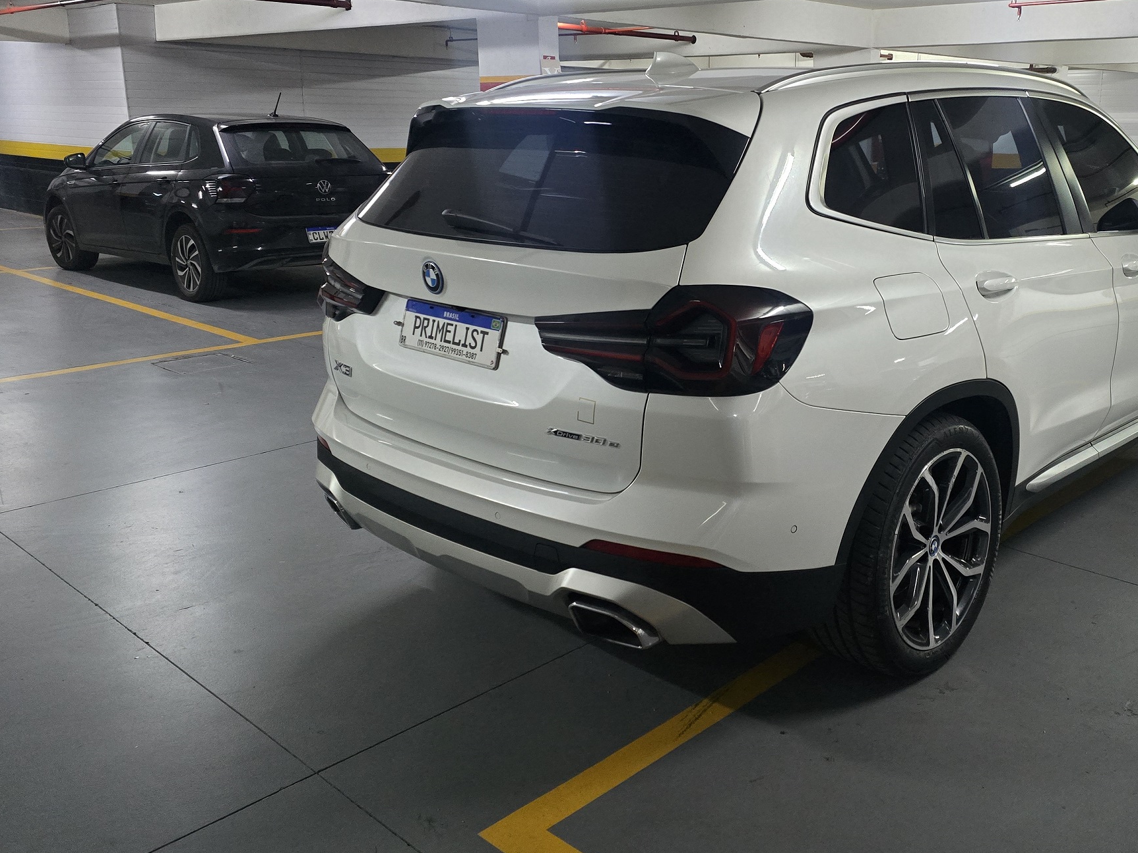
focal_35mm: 32
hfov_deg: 55.6
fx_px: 1052
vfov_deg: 44.0
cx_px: 759
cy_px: 346
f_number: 1.7
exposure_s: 1/60
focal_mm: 6.3
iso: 2000
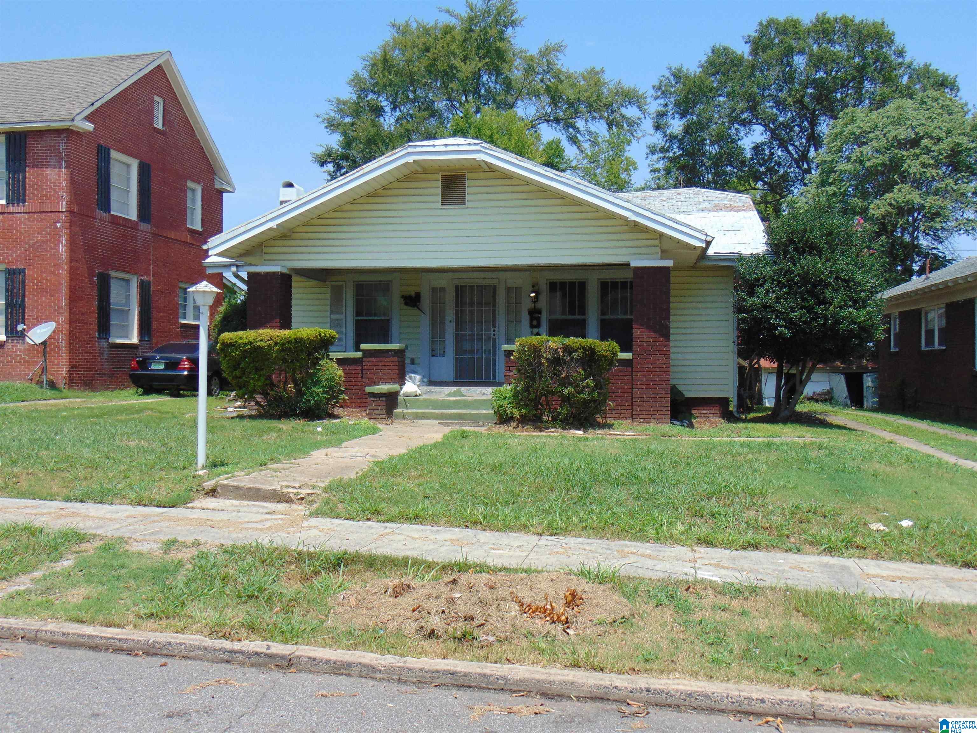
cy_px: 366
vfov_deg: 42.9
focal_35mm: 33
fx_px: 931
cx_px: 488
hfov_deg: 55.4
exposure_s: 1/800
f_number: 3.2
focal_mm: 5.8
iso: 80
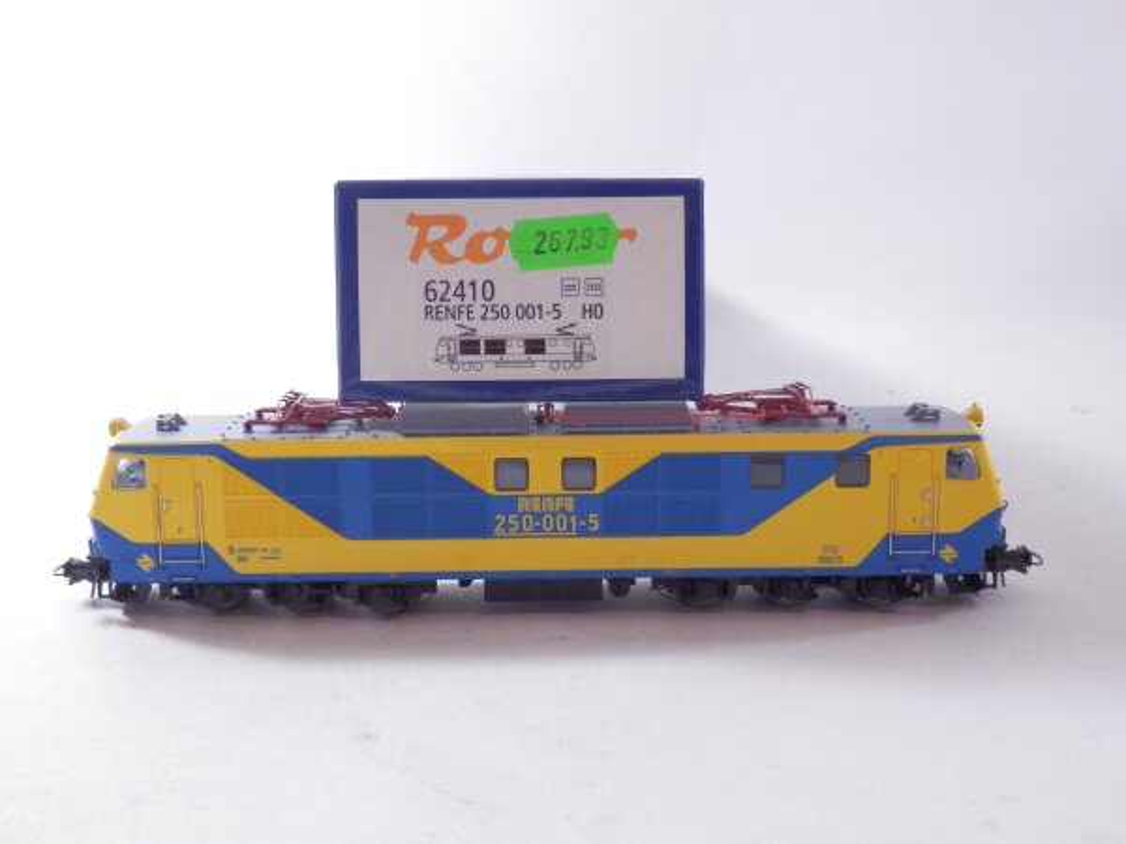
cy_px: 422
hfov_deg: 42.1
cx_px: 563
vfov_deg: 32.2
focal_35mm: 45
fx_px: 1464
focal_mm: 8
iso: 1000
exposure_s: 1/160
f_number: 3.8
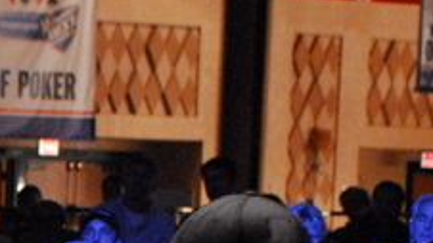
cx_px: -417
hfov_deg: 9.9
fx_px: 2342
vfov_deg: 5.7
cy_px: 601
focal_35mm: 204
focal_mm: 28
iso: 1600
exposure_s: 1/50
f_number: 2.8
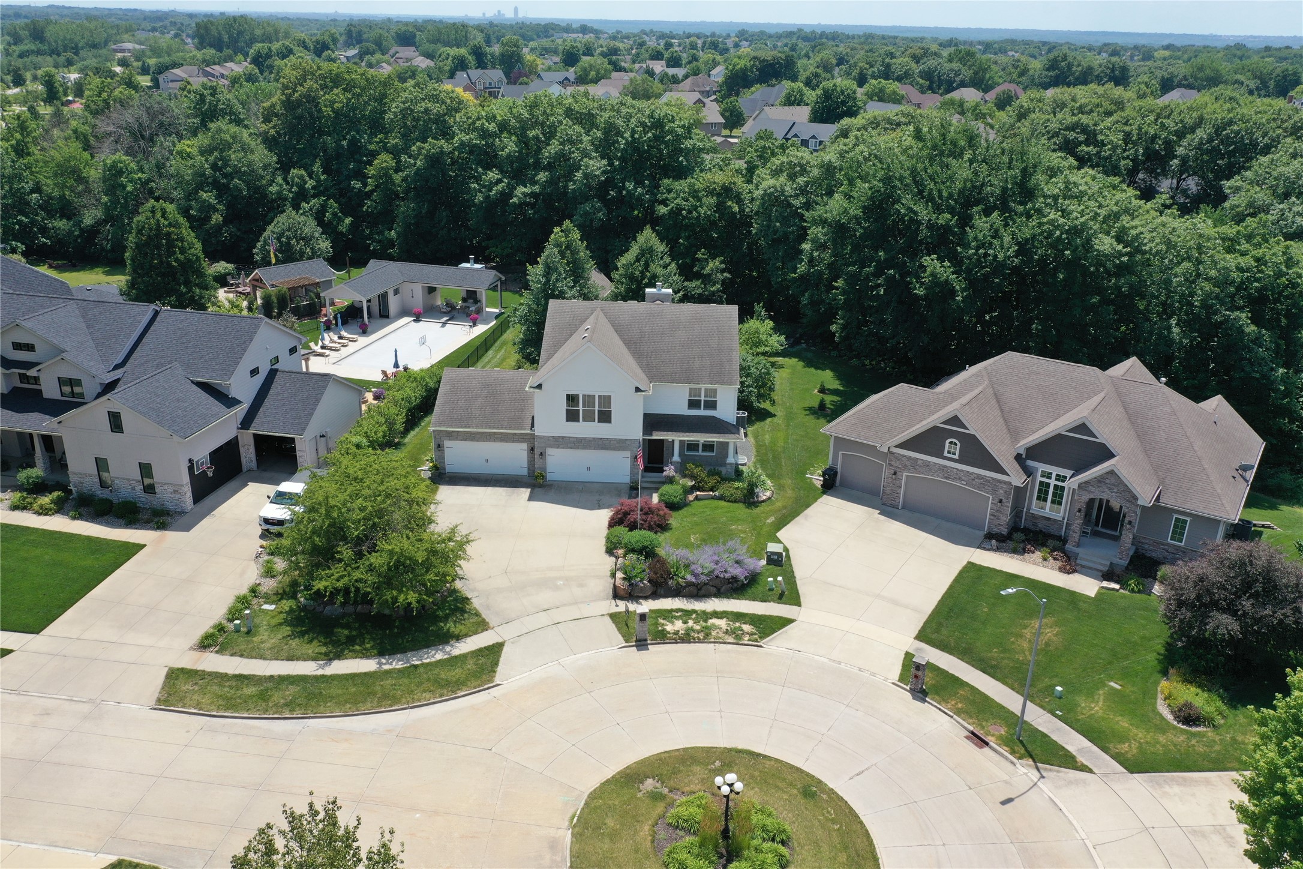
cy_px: 434
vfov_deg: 46.4
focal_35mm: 28
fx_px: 1013
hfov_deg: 65.5
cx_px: 652
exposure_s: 1/400
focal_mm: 10.26
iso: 100
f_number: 5.6
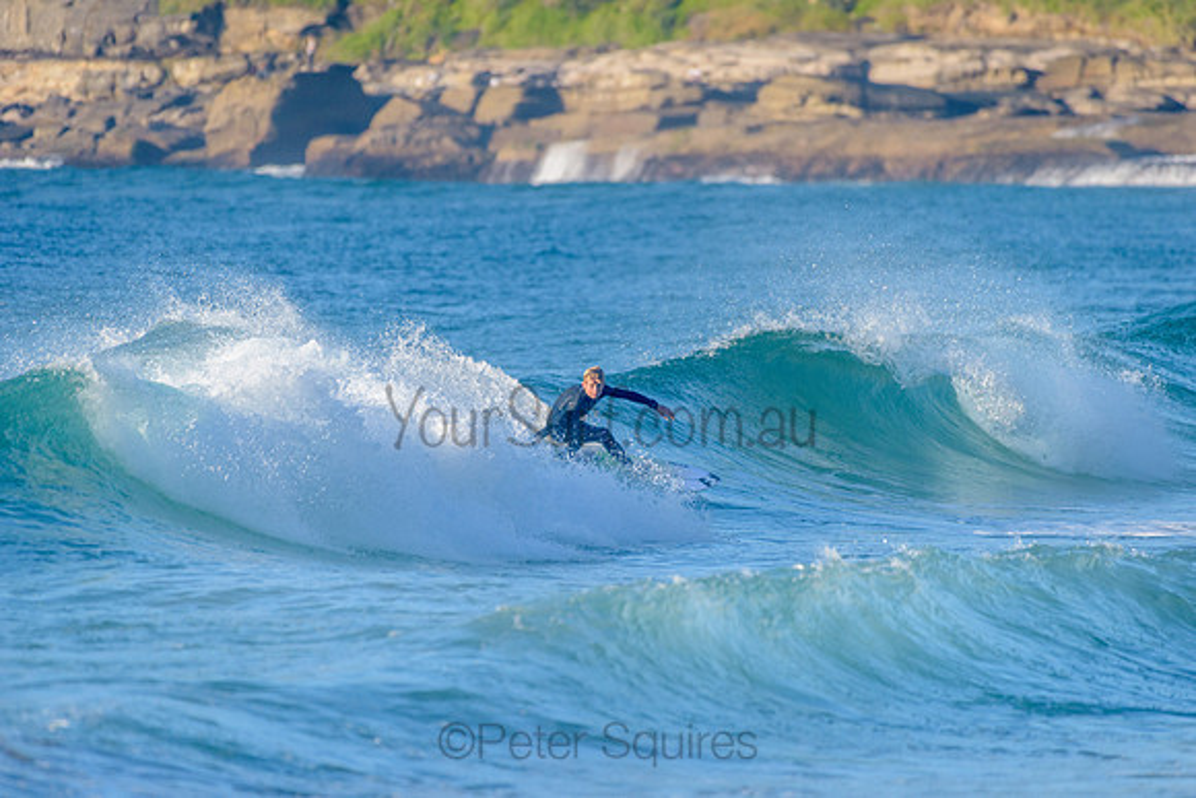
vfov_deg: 2.7
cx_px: 598
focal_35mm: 500
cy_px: 399
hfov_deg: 4.1
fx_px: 16624
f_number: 5.6
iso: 400
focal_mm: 500
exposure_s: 1/2000
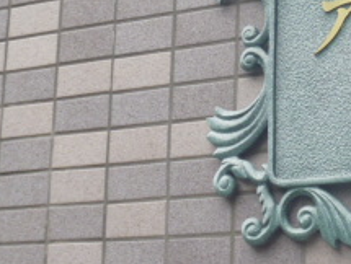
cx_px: 361
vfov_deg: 14.3
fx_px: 1056
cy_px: 98
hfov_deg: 18.3
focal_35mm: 104
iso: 100
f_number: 3.5
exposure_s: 1/50
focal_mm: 6.3
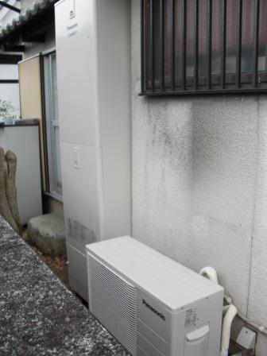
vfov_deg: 51.4
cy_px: 178
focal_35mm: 36
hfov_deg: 39.7
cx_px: 134
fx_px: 370
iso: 50
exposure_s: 1/100
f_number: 2.8
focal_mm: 6.3
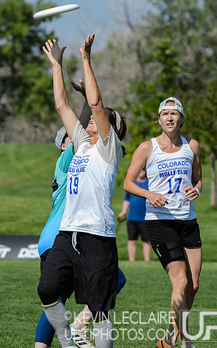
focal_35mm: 308
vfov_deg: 6.8
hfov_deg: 4.3
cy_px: 174
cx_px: 96
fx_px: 2917
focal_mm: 200
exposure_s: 1/640
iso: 200
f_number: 5.6
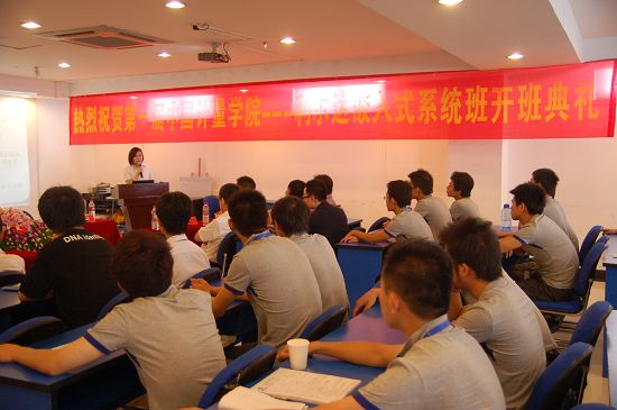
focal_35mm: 36
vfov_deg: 36.8
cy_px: 205
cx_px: 308
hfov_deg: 53.2
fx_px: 616
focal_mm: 24
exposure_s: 1/25
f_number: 2.8
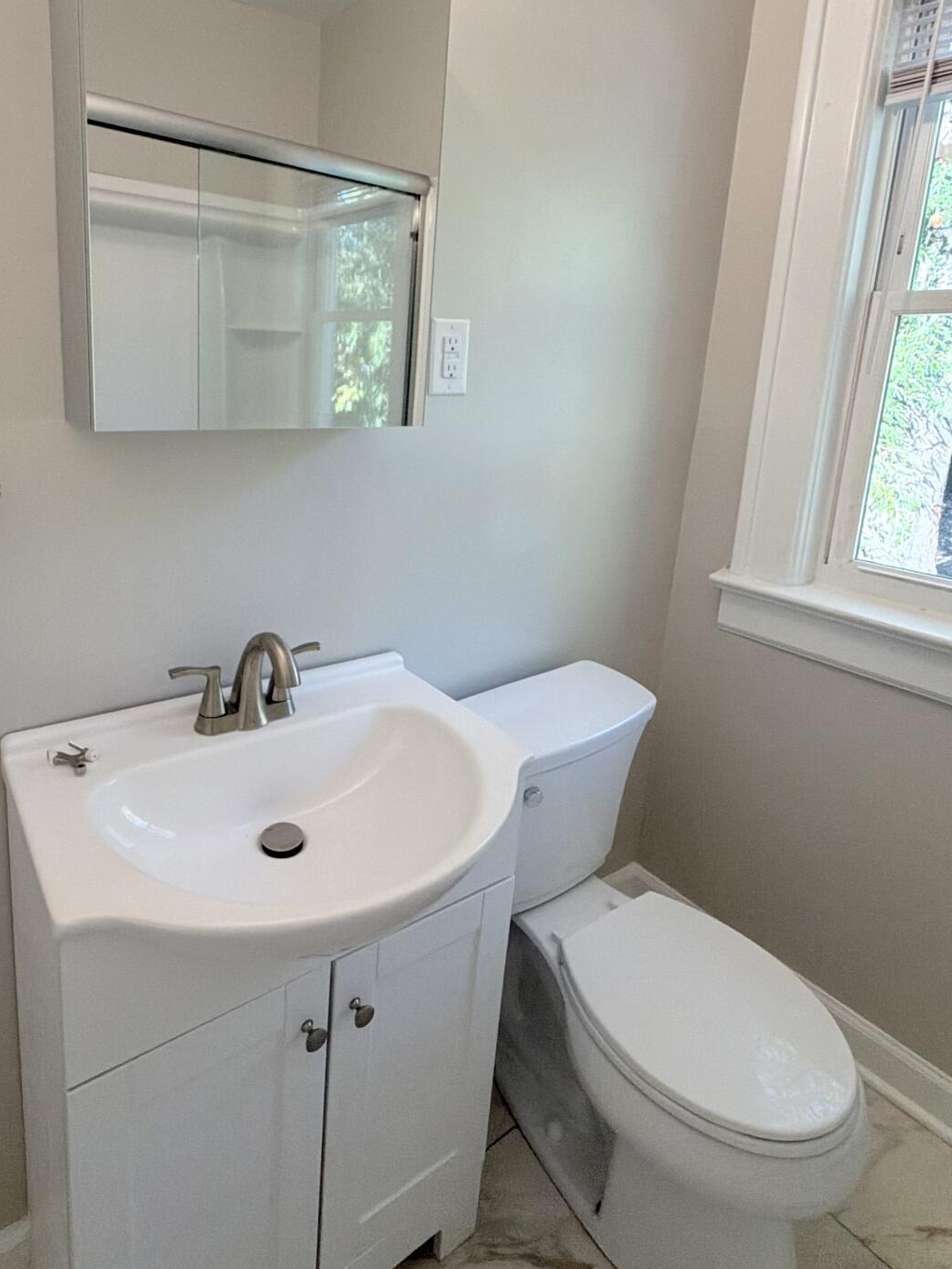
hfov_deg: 65.3
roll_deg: -2.8
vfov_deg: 80.9
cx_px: 377
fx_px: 733
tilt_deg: -10.9
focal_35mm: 20
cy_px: 518
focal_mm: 2.22
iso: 200
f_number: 2.2
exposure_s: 1/120
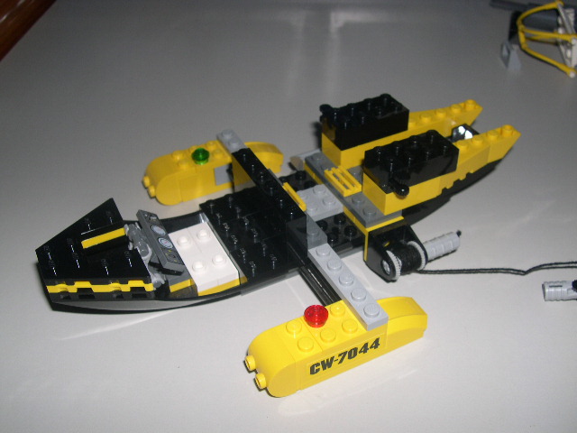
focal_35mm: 38
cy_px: 216
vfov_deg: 37.7
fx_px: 633
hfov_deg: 49.0
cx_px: 288
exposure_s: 1/60
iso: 100
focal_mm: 8
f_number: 7.6
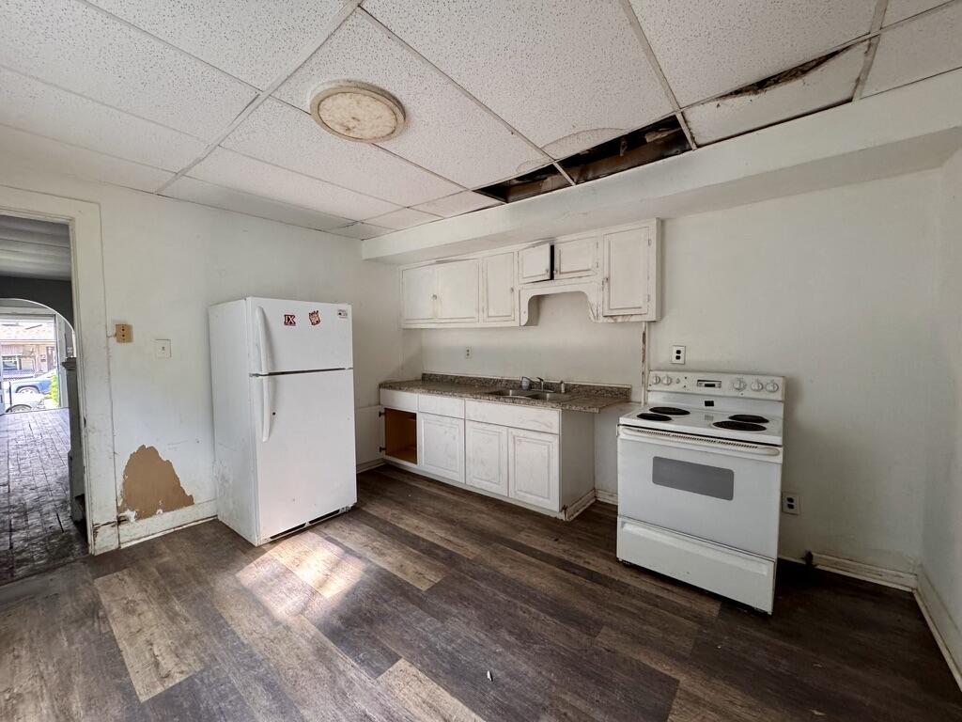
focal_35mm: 14
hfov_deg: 102.1
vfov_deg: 85.7
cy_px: 361
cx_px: 481
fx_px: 389
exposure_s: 1/83
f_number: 2.2
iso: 320
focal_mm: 2.22
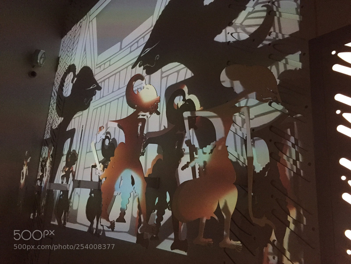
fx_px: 294
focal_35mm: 29
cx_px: 176
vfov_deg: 48.2
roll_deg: -4.0
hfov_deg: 61.7
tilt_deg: +14.5
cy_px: 132
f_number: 2.2
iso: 400
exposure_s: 1/17
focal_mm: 4.15
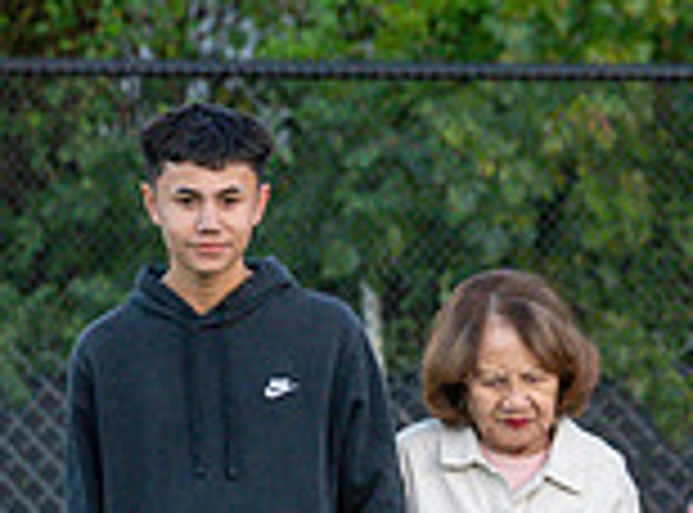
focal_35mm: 905
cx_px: 1594
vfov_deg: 1.6
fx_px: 18033
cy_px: 537
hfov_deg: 2.2
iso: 2000
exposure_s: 1/640
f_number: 5.6
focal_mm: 190
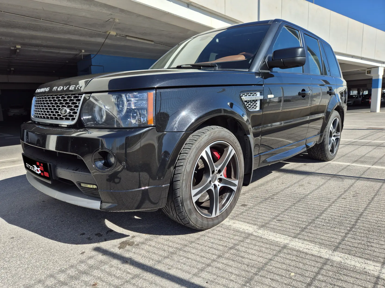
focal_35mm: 23
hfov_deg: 73.9
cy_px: 144
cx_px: 192
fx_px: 256
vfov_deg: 58.9
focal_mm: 5.4
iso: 25
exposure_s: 1/1796
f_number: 1.8
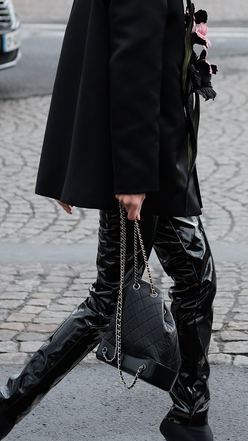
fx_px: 1578
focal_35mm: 135
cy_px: 120
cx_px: 204
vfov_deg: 15.8
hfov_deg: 9.0
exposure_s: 1/8000
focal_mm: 35
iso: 800
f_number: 2
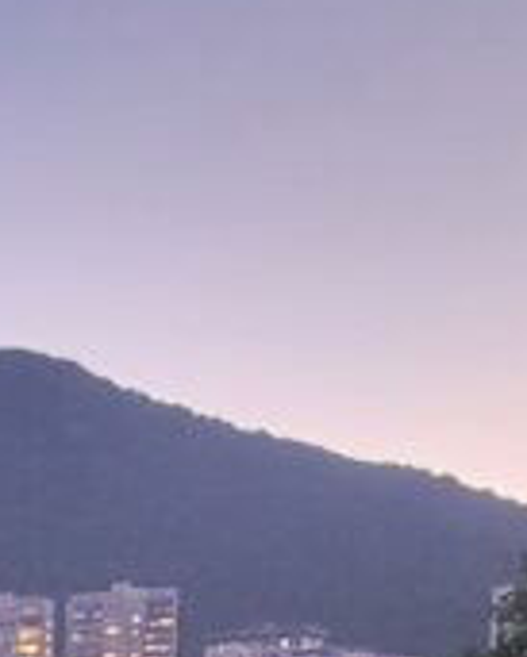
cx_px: -415
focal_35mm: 76
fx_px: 1480
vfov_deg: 19.5
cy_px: 1145
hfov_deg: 16.8
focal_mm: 2.2
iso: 1250
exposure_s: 1/25
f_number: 2.2
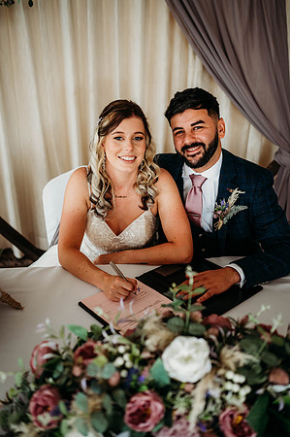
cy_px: 218
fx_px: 424
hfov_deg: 37.8
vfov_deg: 54.5
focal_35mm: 35
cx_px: 145
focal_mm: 35
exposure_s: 1/200
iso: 560
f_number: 2
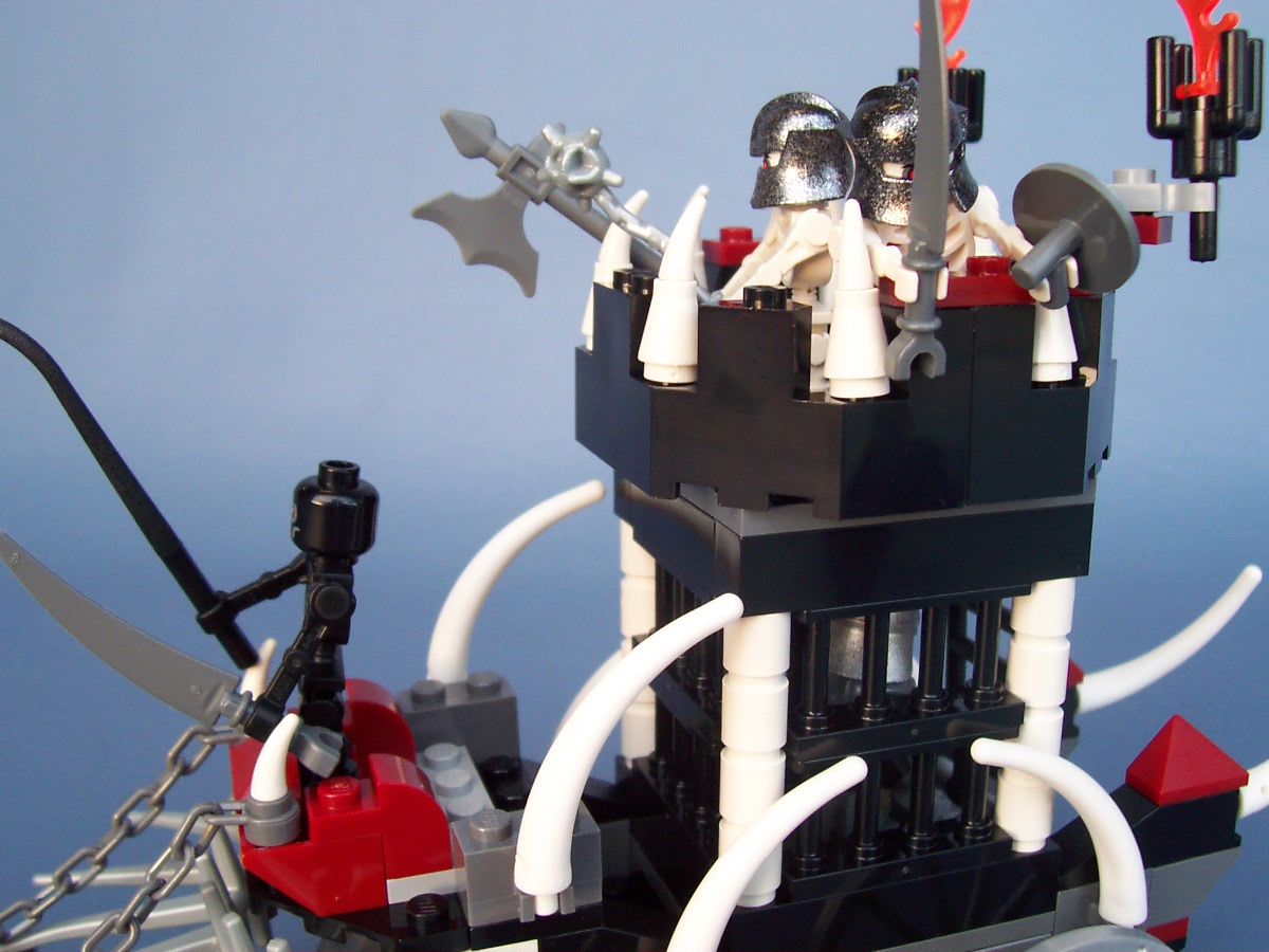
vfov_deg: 38.7
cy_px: 476
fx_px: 1356
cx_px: 634
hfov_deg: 50.1
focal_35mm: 37
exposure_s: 1/30
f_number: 2.8
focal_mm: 5.6
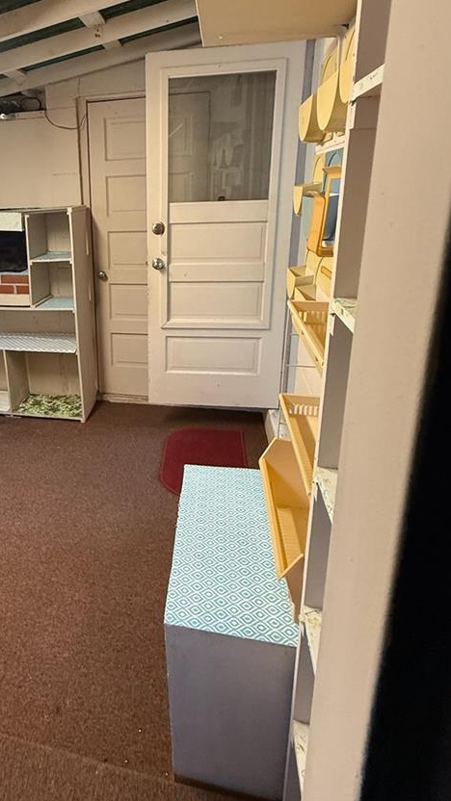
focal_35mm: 22
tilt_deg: -14.4
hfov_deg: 48.7
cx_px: 93
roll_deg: +1.9
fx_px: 468
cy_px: 317
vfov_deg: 80.2
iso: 320
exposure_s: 1/60
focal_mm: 2.22
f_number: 2.2
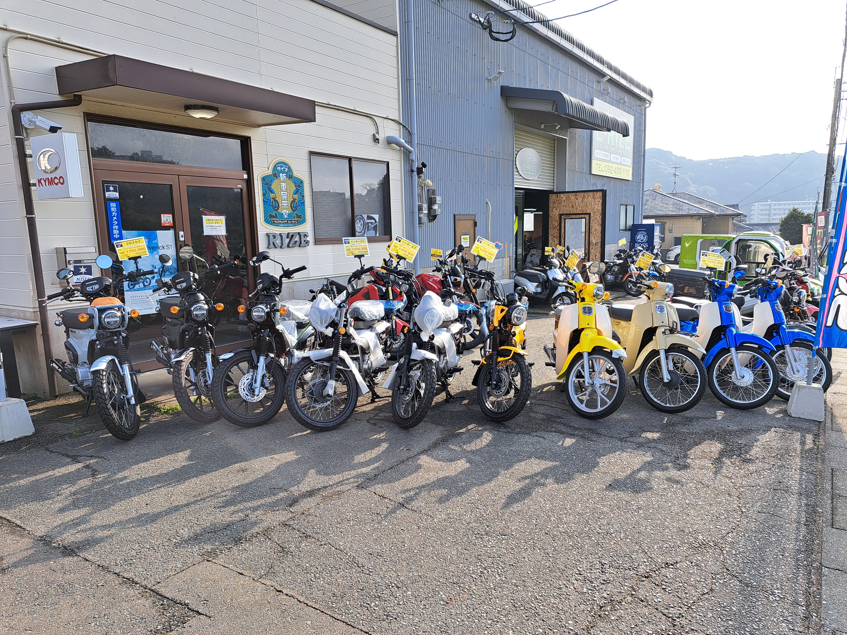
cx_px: 424
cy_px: 318
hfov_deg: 71.6
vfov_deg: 56.8
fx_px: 587
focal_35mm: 24
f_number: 1.8
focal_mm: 5.23
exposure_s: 1/542
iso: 50
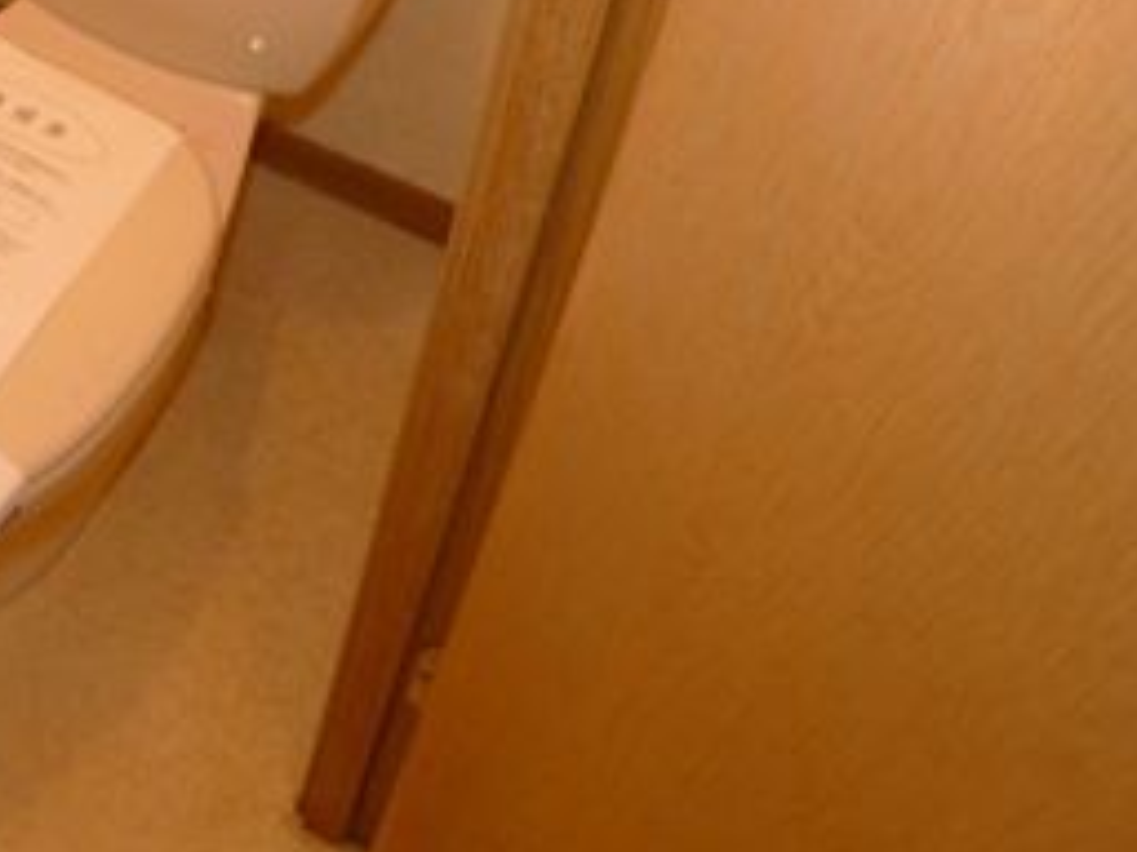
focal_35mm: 60
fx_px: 1971
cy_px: -98
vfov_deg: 22.9
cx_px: 9
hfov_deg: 30.0
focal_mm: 5.1
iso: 100
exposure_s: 1/20
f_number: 2
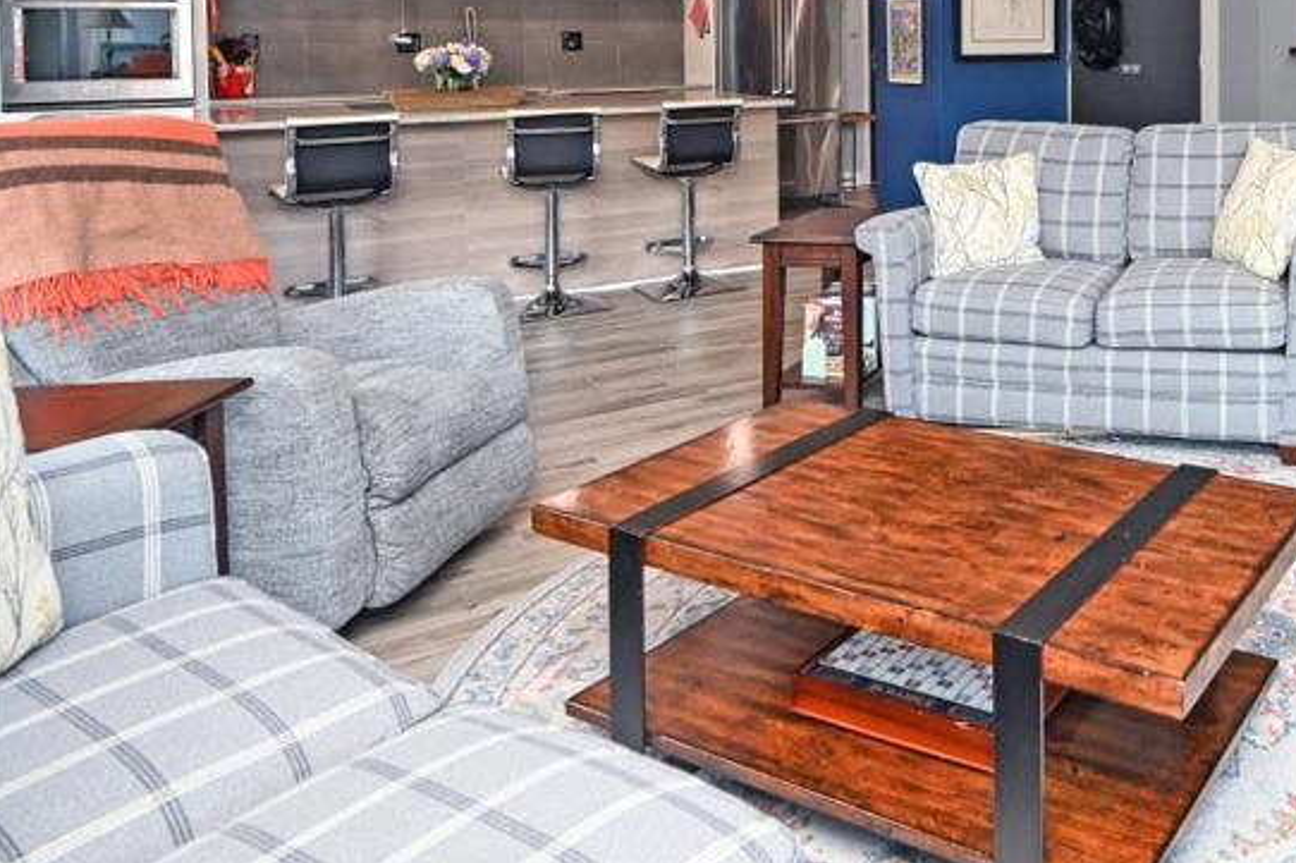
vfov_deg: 38.9
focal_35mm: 31
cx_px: 1119
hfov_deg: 54.1
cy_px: 65
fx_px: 1116
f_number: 4
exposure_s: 1/60
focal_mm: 14
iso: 320
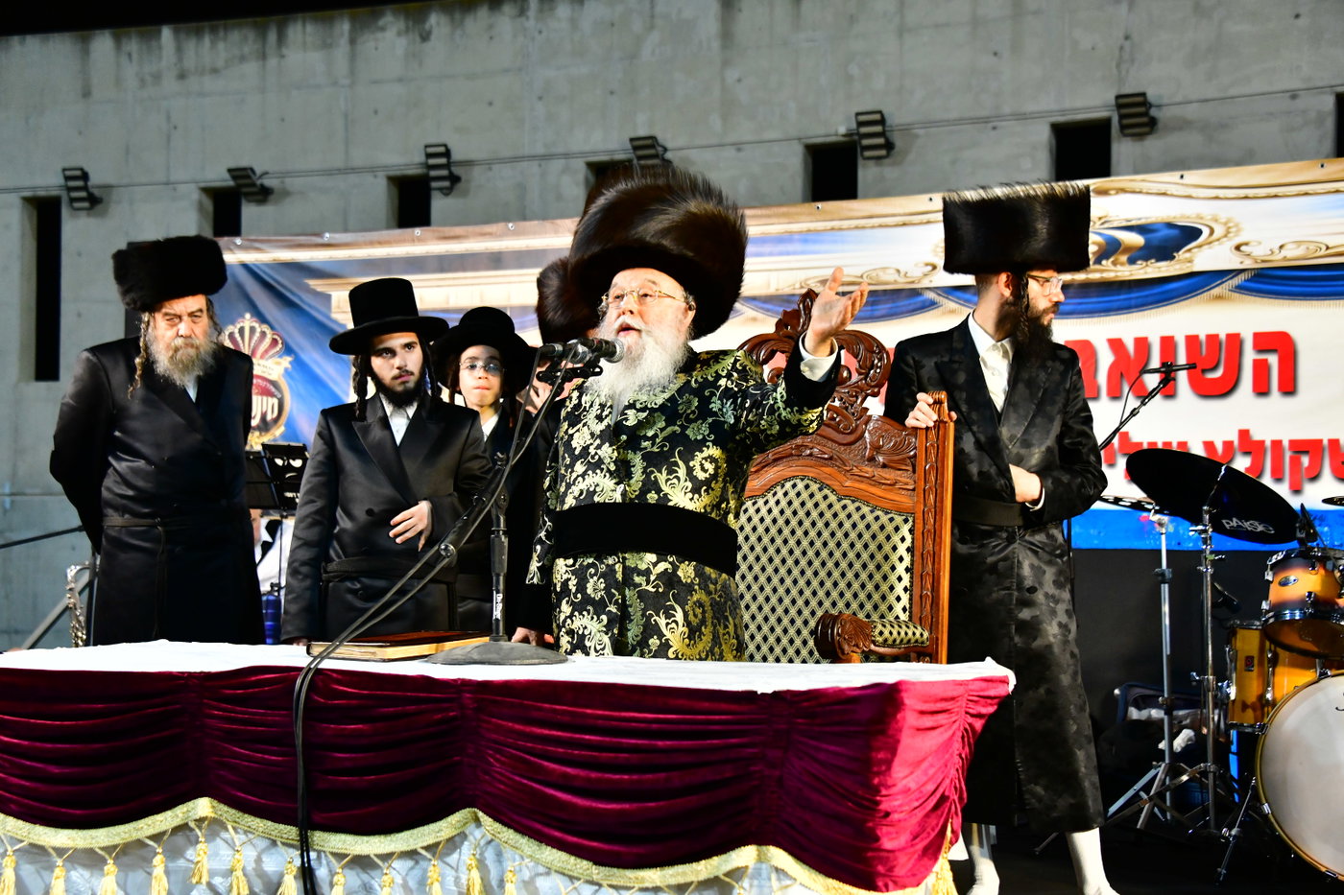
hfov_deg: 36.3
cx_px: 672
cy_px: 448
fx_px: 2053
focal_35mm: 55
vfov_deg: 24.6
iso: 2500
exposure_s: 1/125
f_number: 5.6
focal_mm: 55
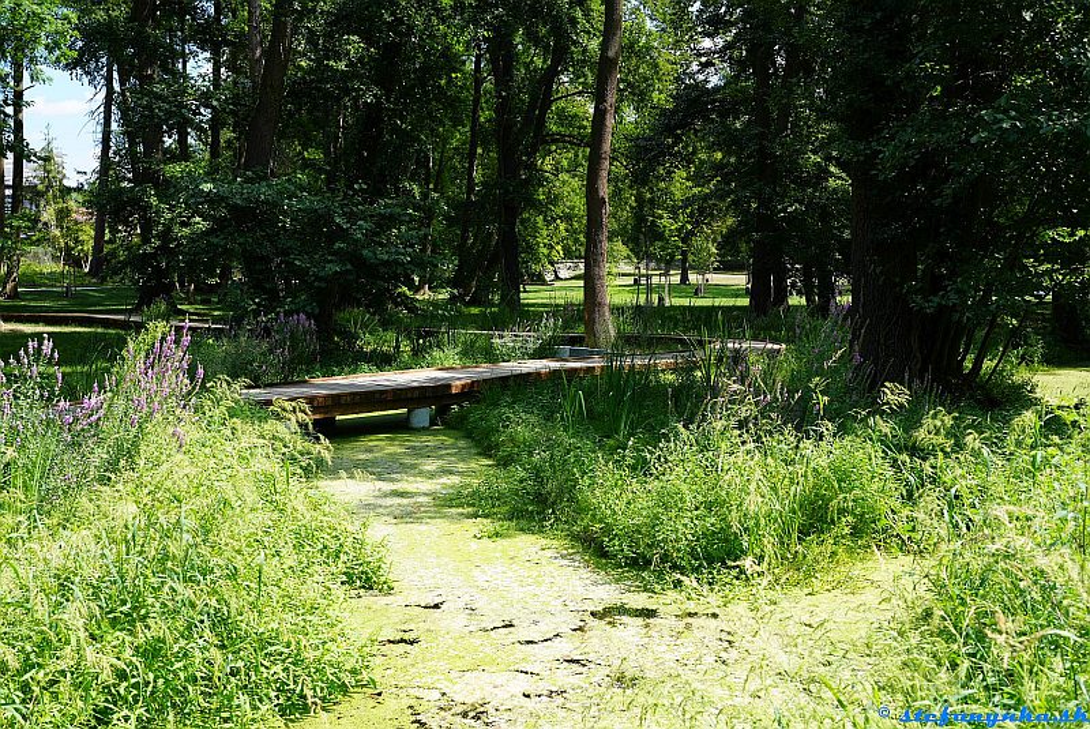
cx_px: 545
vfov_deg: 37.9
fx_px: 1061
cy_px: 364
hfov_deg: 54.4
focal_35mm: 35
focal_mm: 35
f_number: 8
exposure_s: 1/40
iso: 125
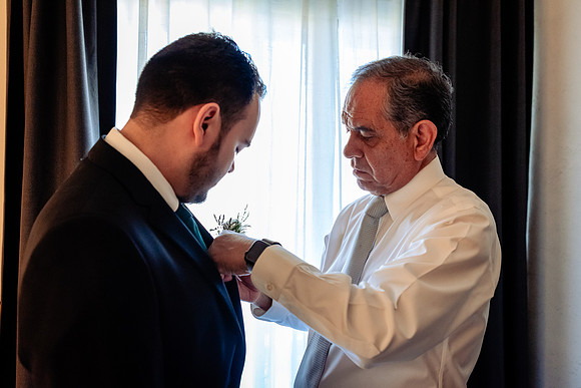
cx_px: 290
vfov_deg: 42.8
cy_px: 194
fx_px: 494
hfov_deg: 60.9
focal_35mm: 31
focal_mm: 30
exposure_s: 1/125
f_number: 4
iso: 2500
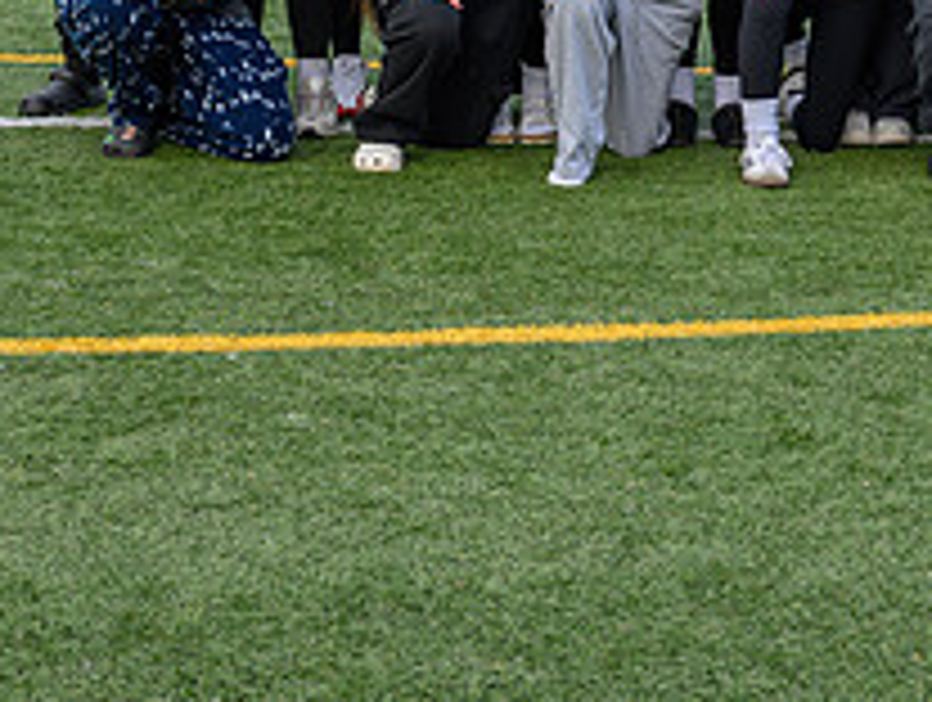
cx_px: 920
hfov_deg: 15.6
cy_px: -236
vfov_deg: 11.6
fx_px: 3344
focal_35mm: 124
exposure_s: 1/160
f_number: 5
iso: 100
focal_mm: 35
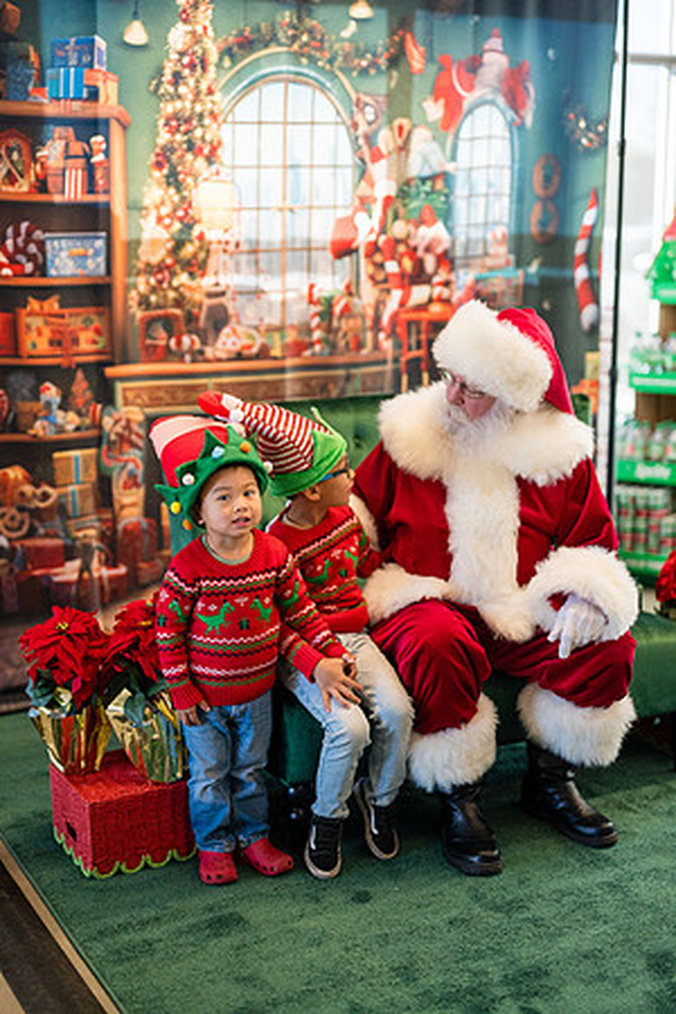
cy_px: 507
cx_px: 338
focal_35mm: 50
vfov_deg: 39.6
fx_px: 1408
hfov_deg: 27.0
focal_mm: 50
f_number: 1.4
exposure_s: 1/500
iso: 500
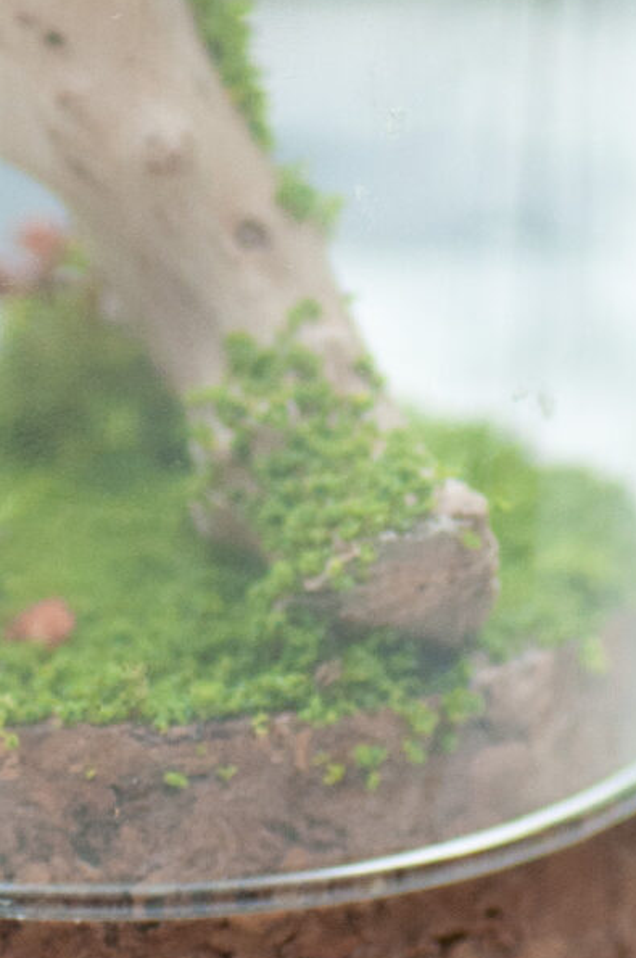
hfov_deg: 2.4
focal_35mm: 581
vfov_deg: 3.5
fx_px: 15440
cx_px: 184
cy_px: -357
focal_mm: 90
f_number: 5
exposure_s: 1/320
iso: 640
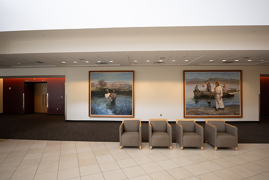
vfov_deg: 59.5
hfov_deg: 81.2
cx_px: 134
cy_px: 90
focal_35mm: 21
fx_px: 157
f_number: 4
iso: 2000
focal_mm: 21
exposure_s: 1/250
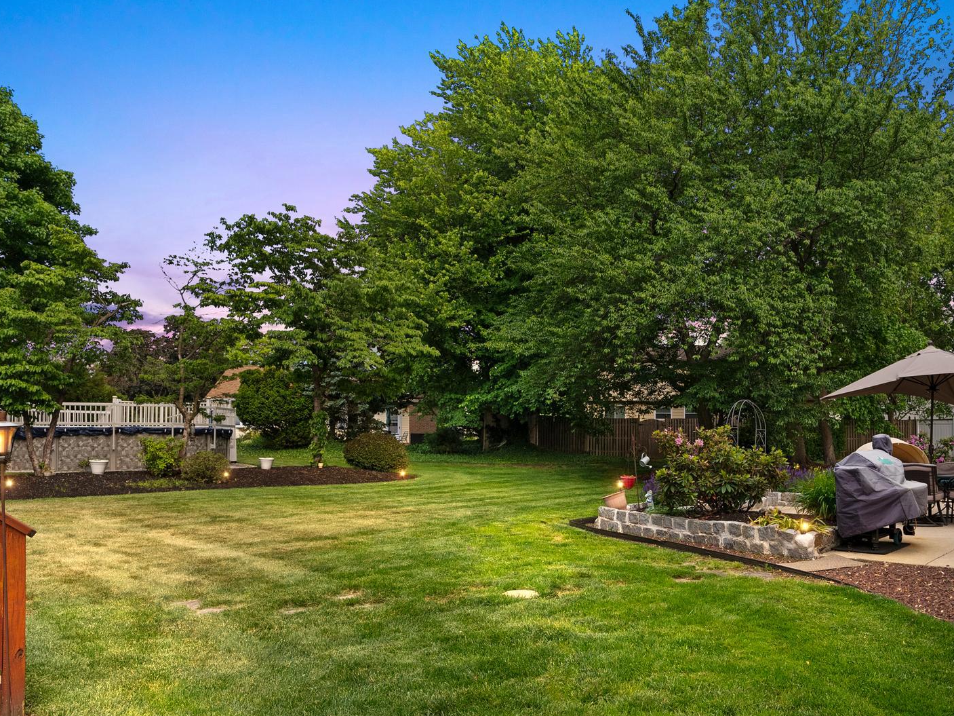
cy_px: 426
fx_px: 772
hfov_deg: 62.6
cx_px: 597
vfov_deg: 49.5
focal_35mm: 28
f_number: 6.3
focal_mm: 20
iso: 640
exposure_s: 1/320
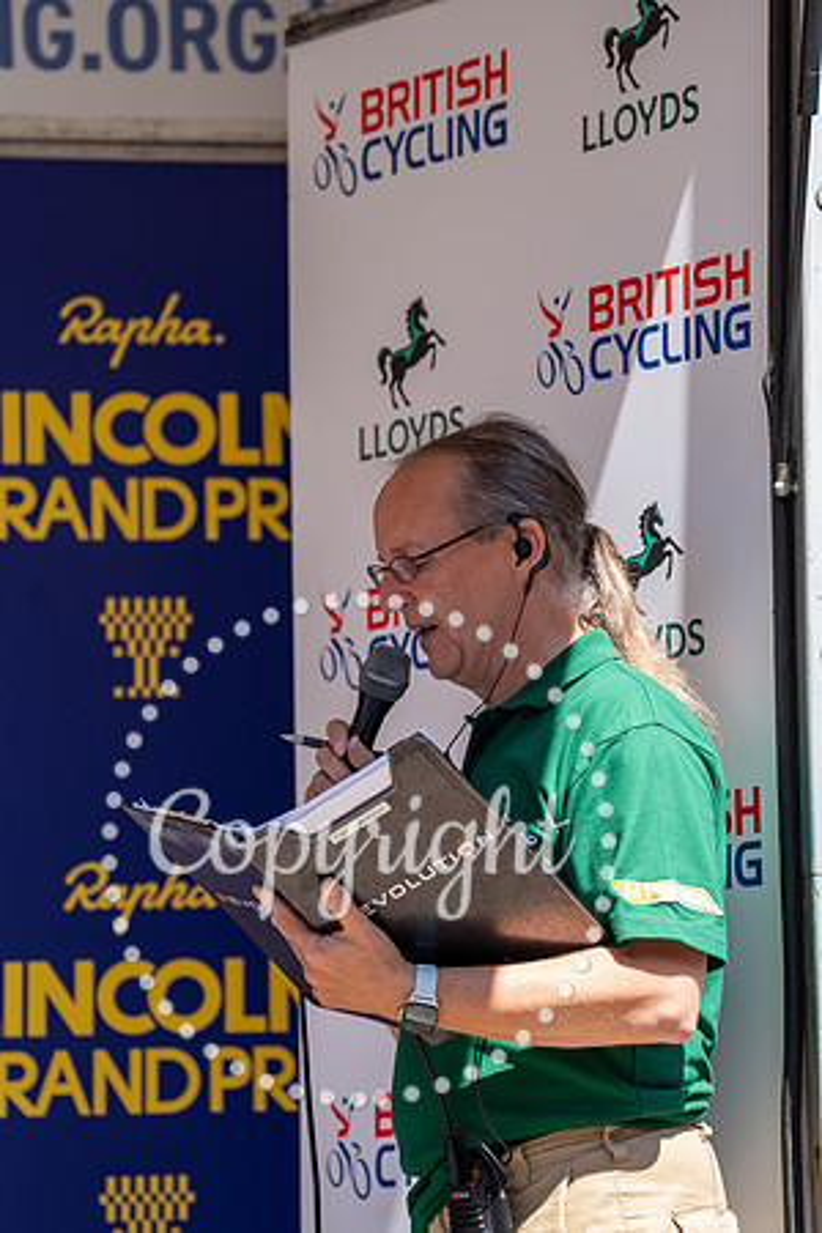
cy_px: 616
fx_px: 6849
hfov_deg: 6.9
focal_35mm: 200
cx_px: 411
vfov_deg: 10.3
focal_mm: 200
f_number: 4
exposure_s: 1/1000
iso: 400
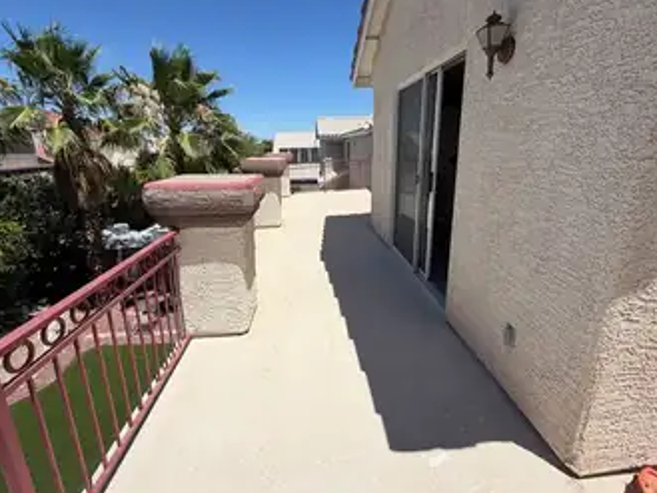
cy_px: 222
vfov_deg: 74.6
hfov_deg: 91.0
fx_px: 323
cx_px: 326
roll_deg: +2.1
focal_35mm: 17
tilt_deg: -11.8
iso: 20
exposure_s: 1/1312
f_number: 2.2
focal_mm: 2.22
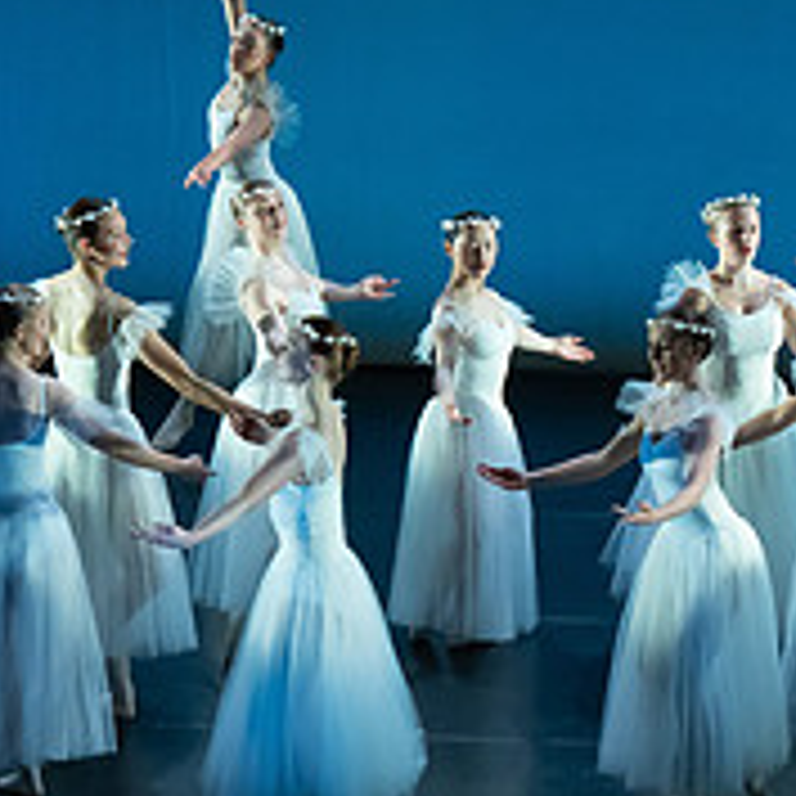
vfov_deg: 8.0
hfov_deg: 7.9
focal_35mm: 220
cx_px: 679
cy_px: 447
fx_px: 5724
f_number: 5.6
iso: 4000
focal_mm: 79
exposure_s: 1/250
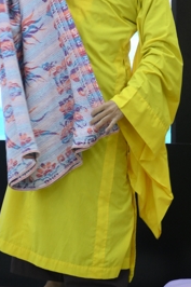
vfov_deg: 7.0
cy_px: -11
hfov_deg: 4.7
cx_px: 118
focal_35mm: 293
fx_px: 2335
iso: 2500
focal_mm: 120
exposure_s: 1/100
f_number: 4
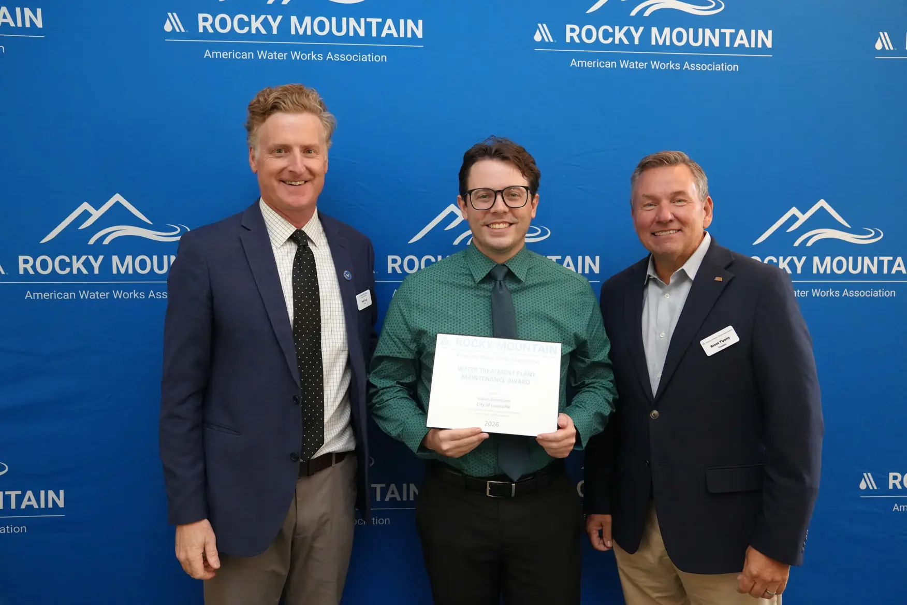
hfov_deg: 63.7
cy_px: 302
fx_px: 731
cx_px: 454
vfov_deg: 45.0
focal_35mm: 29
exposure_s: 1/160
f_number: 4
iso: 6400
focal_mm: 29
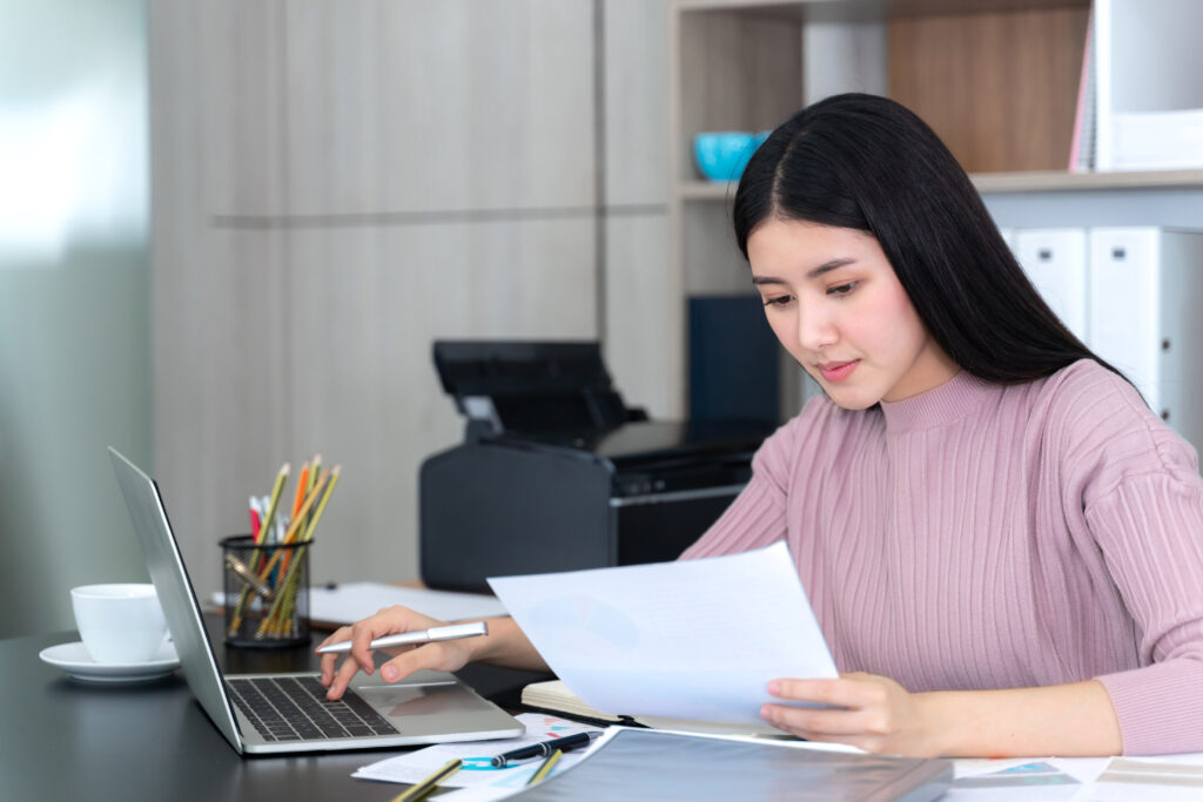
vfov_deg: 18.9
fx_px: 2406
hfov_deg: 28.1
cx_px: 602
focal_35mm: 72
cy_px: 401
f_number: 2.8
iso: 400
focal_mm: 72
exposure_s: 1/250
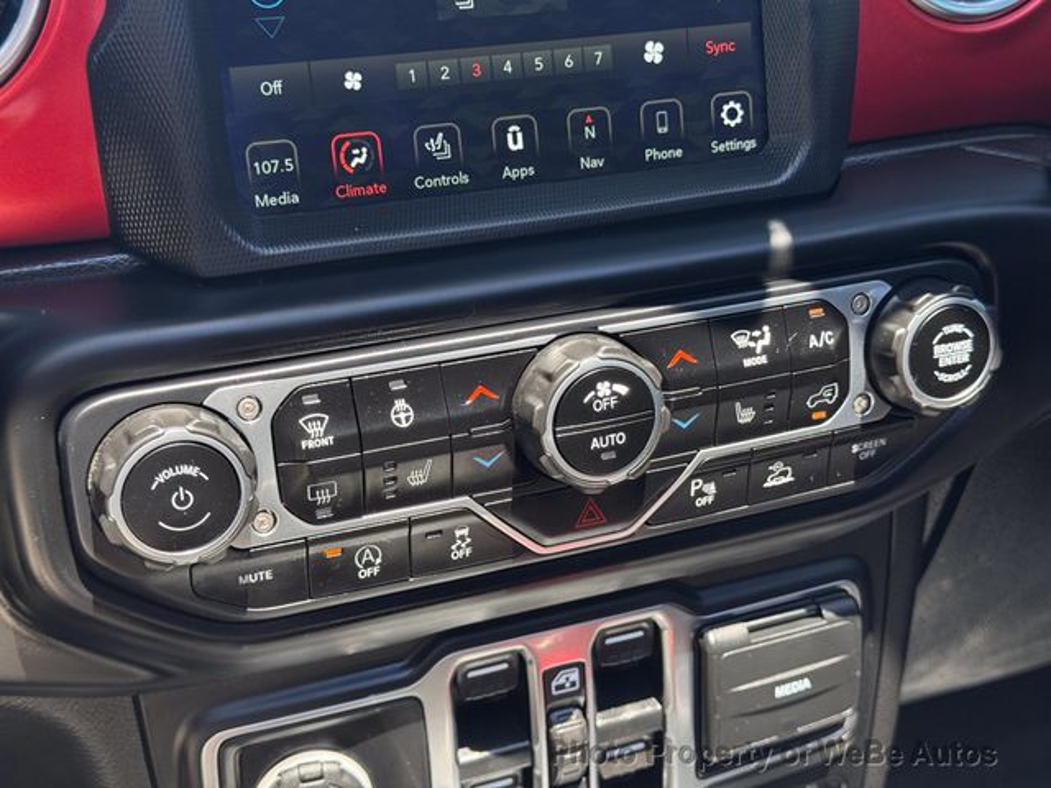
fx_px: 1457
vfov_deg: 30.3
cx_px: 526
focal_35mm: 48
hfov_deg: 39.7
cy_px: 394
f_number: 1.78
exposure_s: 1/345
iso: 64
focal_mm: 6.76
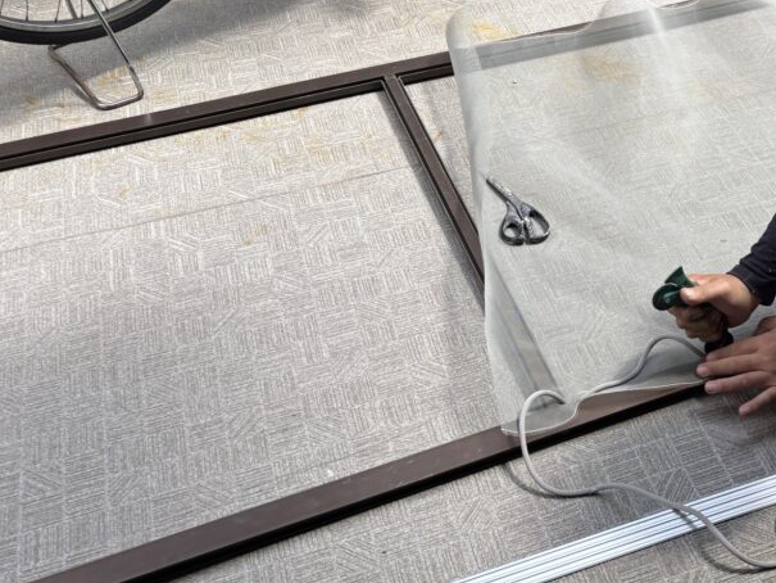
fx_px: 987
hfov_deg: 41.0
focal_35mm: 44
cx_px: 626
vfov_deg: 32.9
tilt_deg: -45.4
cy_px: 262
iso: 50
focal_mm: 5.96
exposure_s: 1/458
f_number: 1.6
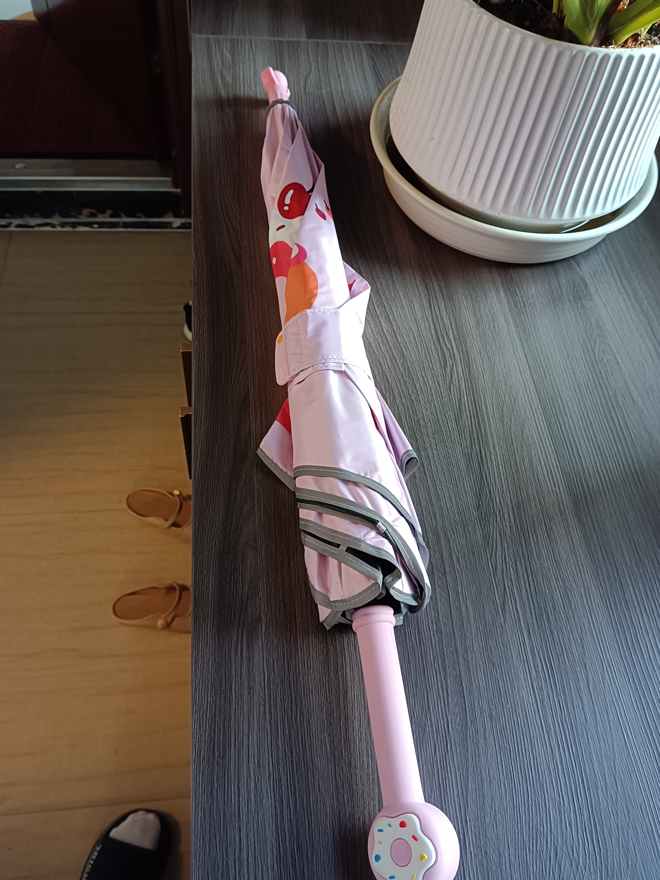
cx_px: 330
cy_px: 440
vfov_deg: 65.3
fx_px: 686
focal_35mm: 27
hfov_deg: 51.4
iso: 815
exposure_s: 1/50
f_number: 1.9
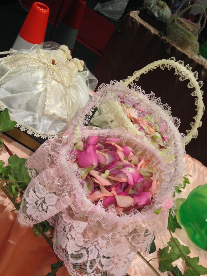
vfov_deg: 55.3
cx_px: 104
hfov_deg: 43.0
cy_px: 138
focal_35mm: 33
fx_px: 263
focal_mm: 4.12
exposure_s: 1/20
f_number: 2.4
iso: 125
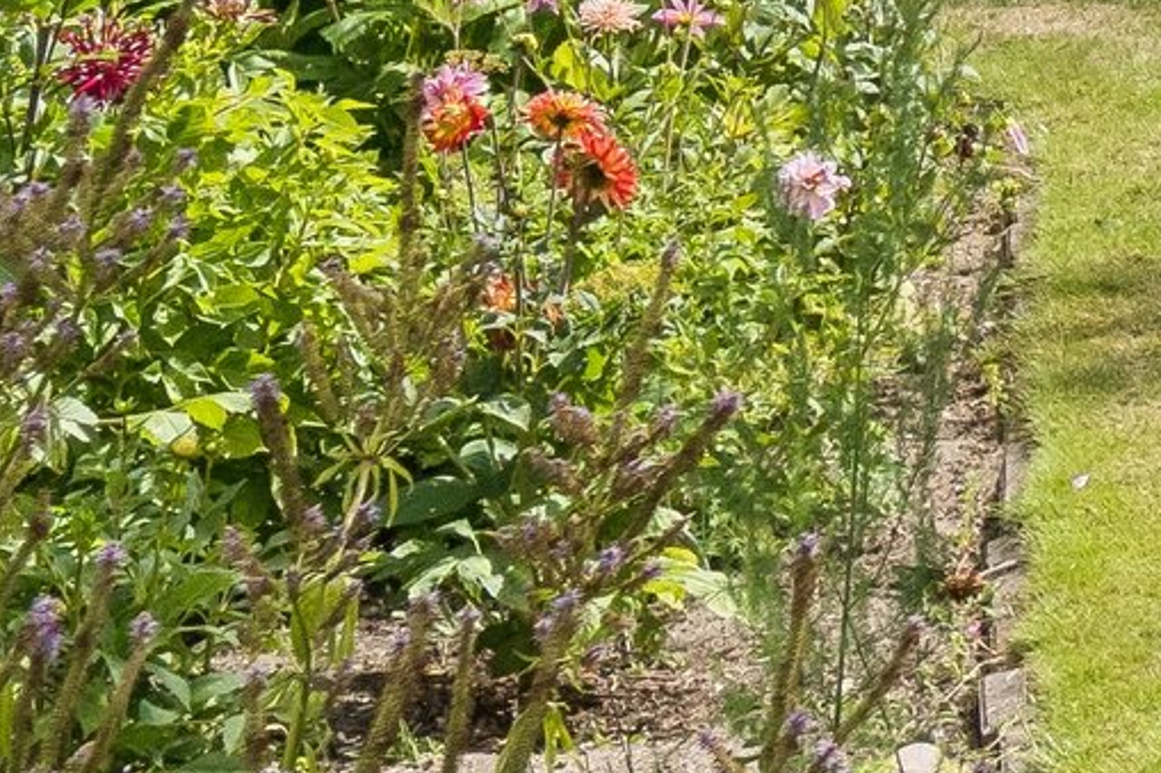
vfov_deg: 7.4
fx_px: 5560
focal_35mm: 172
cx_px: 2942
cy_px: -1085
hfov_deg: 10.1
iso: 250
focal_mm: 19.5
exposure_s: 1/640
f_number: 8
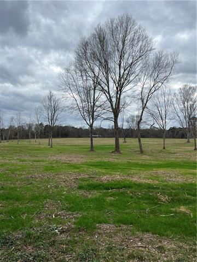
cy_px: 131
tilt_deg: +1.6
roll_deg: -0.6
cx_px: 98
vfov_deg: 67.3
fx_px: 197
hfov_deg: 53.1
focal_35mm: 26
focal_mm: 5.1
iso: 50
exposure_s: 1/1294
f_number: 1.6
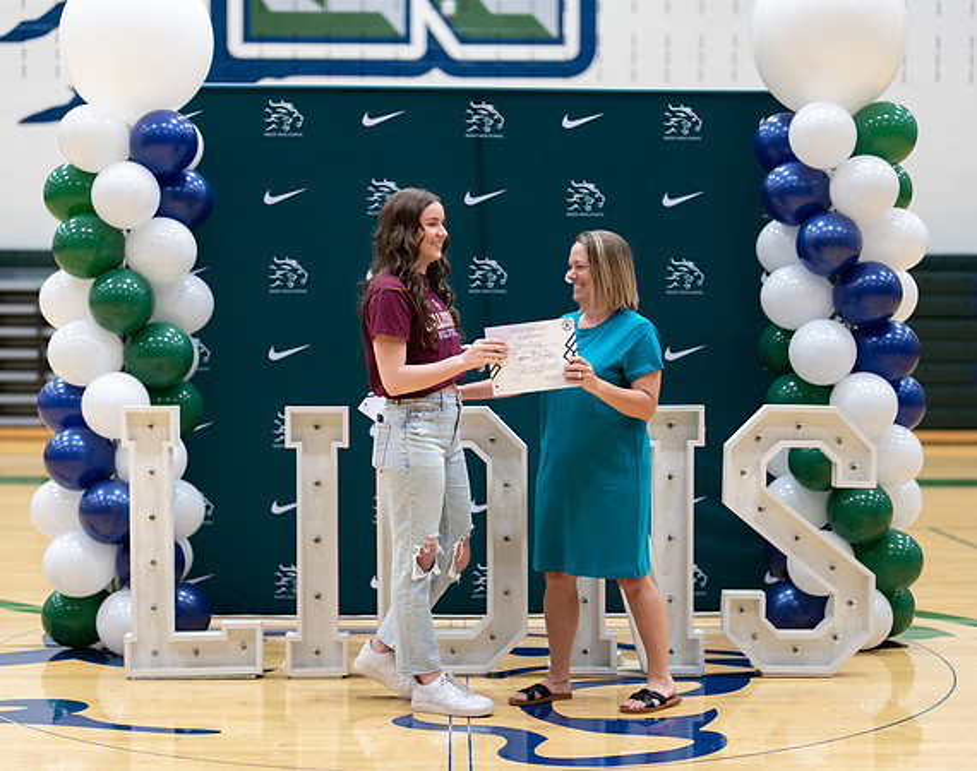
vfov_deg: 24.2
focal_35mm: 63
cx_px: 508
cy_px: 414
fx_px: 1801
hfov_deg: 30.3
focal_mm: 50
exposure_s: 1/320
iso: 400
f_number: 1.2
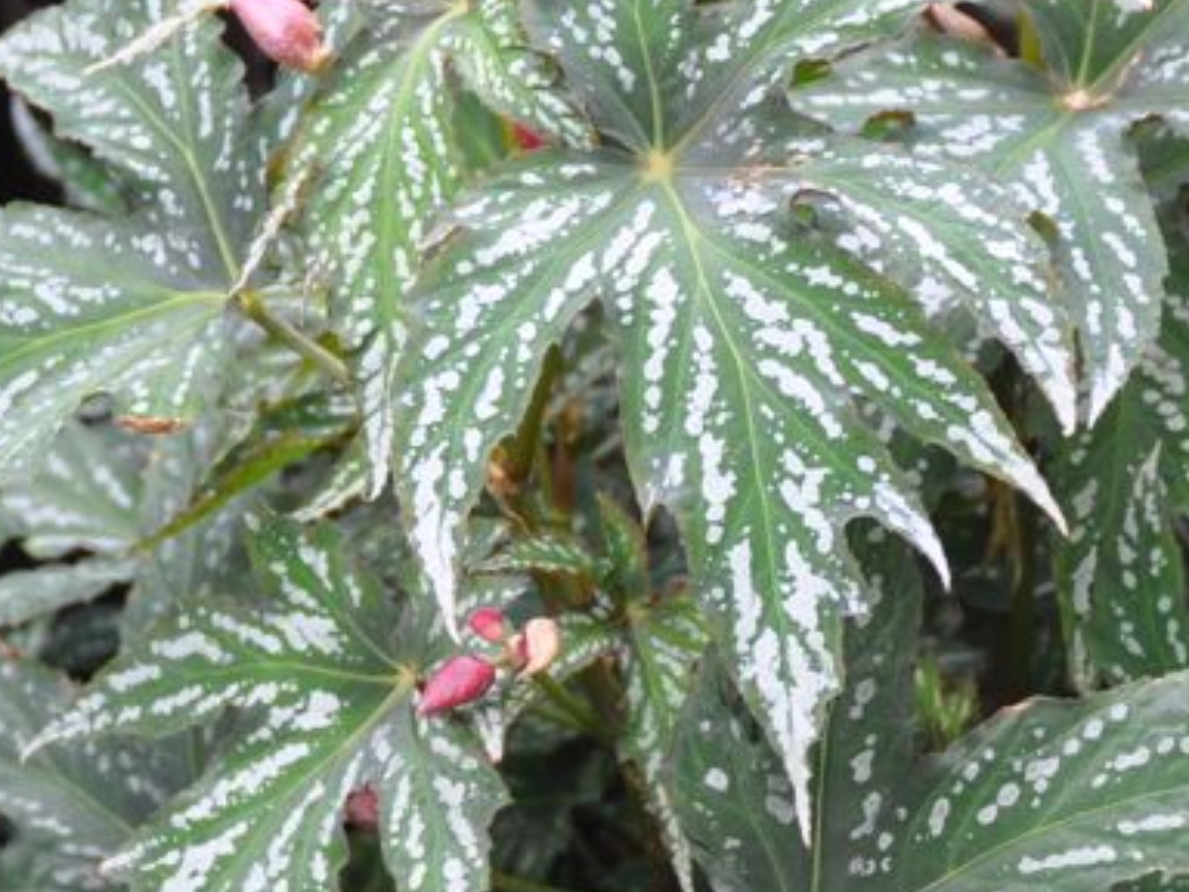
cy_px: 536
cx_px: 997
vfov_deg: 11.4
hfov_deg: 15.1
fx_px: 4452
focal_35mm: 130
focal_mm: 27
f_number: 4
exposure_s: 1/60
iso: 400
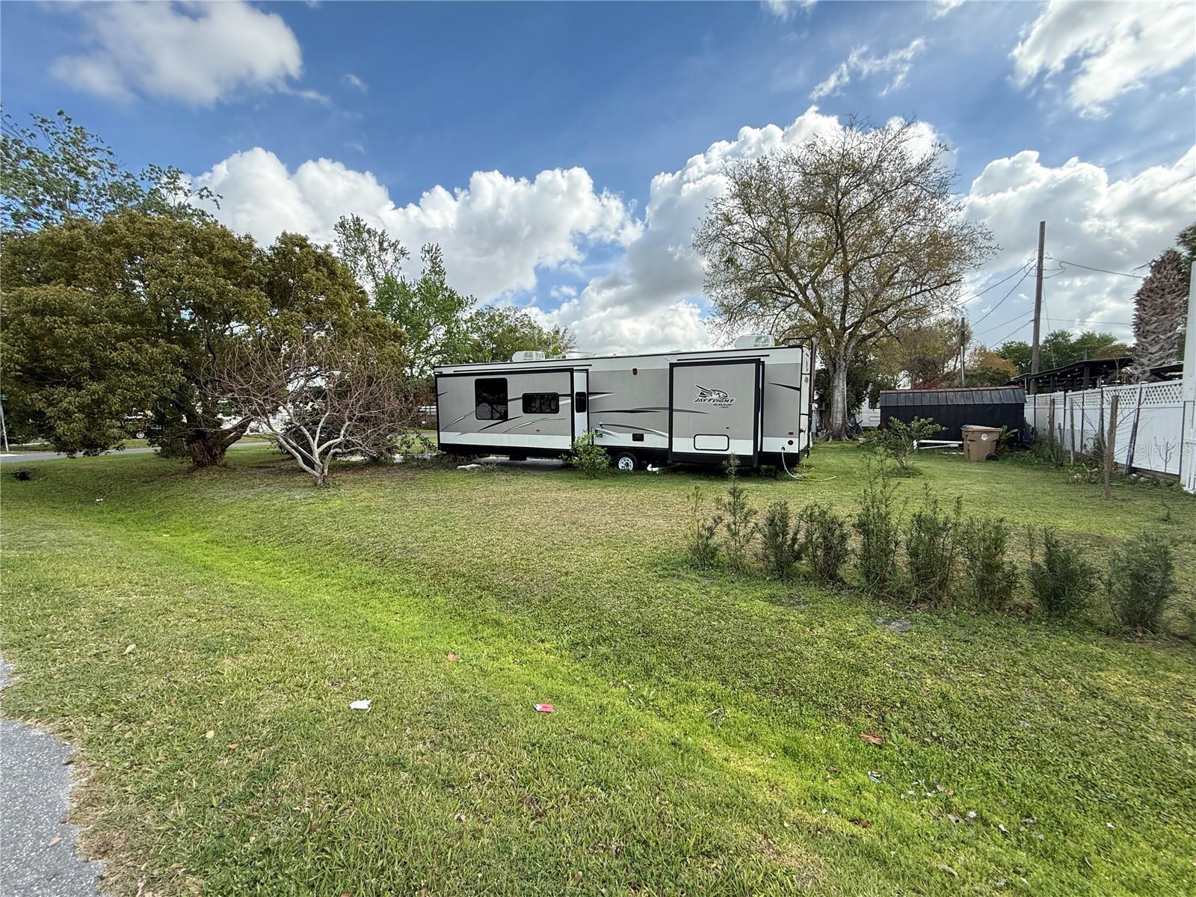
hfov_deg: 102.1
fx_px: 484
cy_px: 448
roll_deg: +0.8
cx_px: 598
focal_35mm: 14
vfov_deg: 85.7
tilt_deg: -3.4
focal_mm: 2.22
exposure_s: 1/549
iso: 64
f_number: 2.2
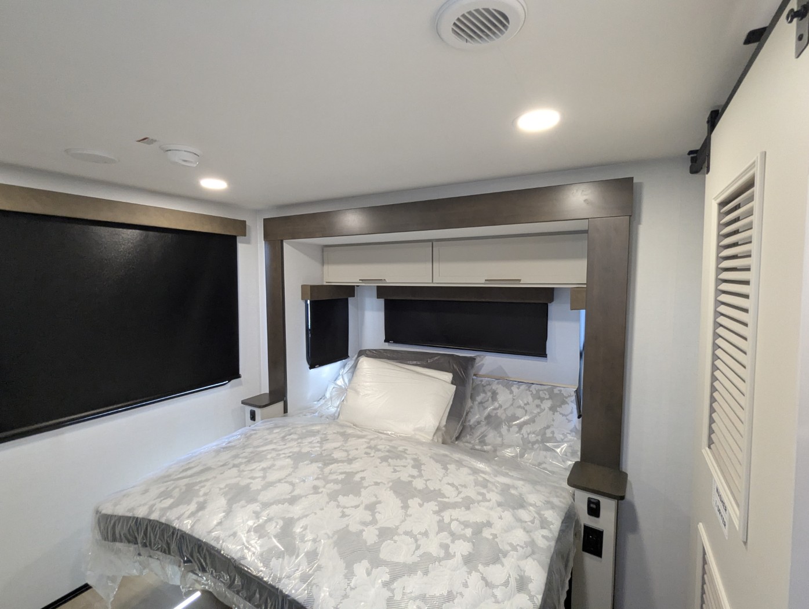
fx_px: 374
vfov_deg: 78.2
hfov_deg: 94.4
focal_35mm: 16
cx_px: 404
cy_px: 304
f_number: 2.2
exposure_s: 1/81.5
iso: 404
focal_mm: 2.35
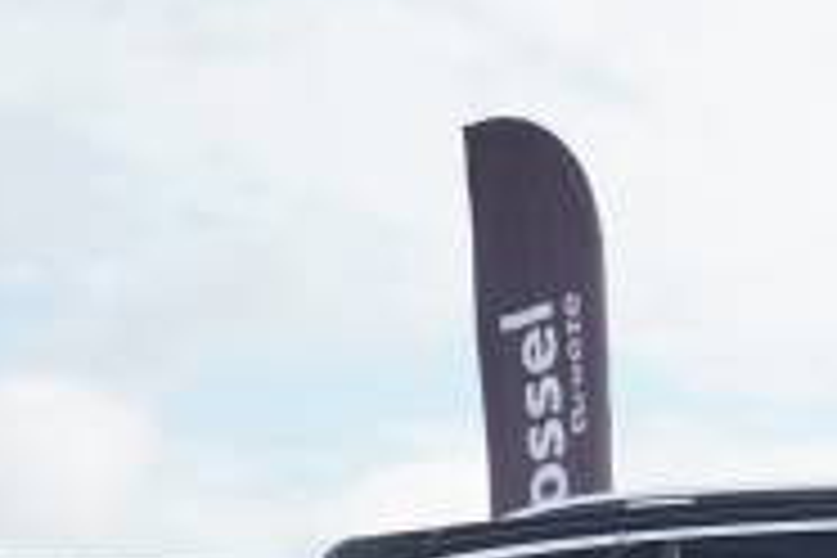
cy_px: 846
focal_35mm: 129
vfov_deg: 10.3
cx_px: 1206
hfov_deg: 14.9
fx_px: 2992
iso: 200
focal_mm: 25
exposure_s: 1/320
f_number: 5.6
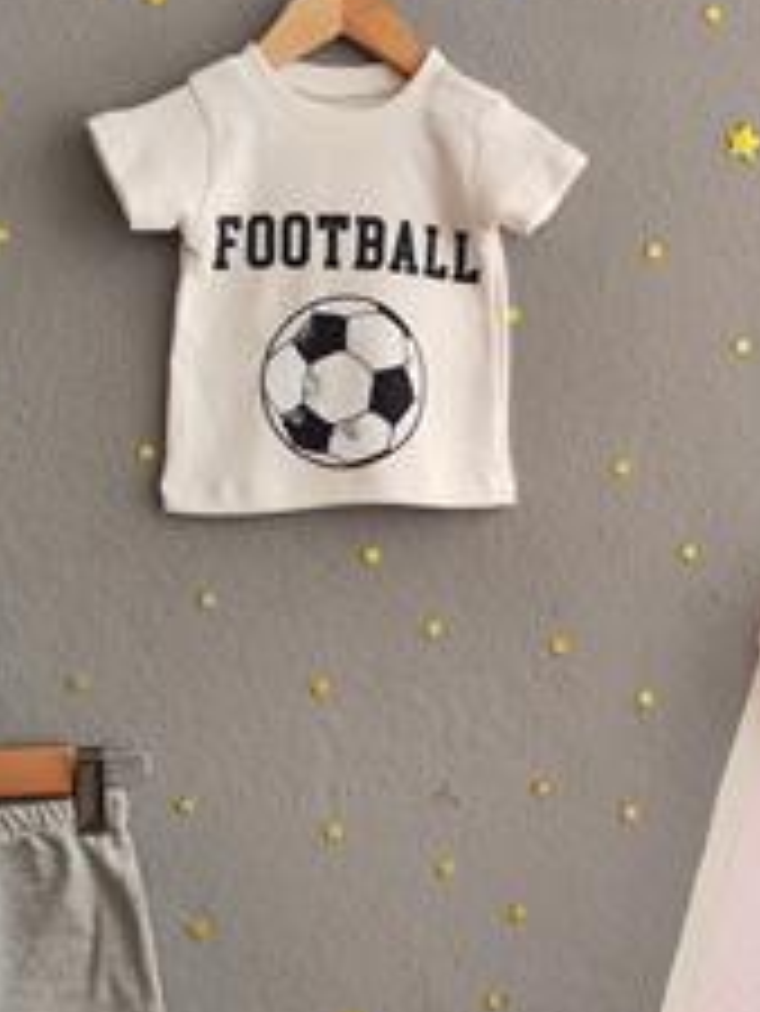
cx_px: 360
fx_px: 1287
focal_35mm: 44
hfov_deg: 32.9
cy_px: 502
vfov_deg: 42.9
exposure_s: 1/100
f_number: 1.88
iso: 142
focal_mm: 5.59
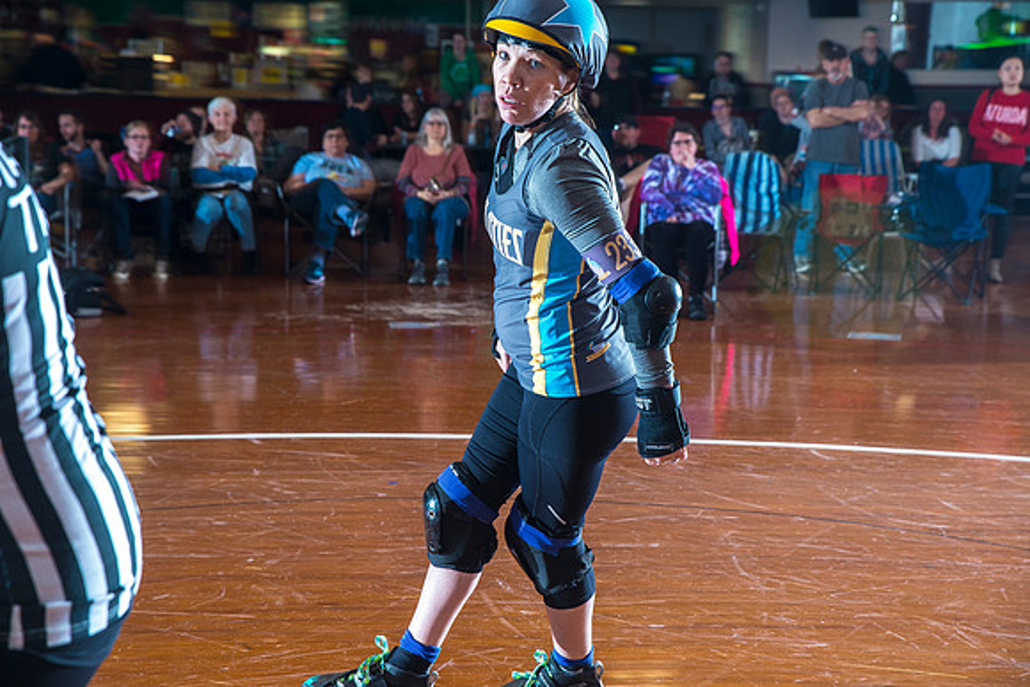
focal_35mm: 70
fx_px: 2003
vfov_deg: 19.5
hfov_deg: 28.8
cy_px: 344
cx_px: 515
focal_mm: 70
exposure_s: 1/160
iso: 800
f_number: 5.6
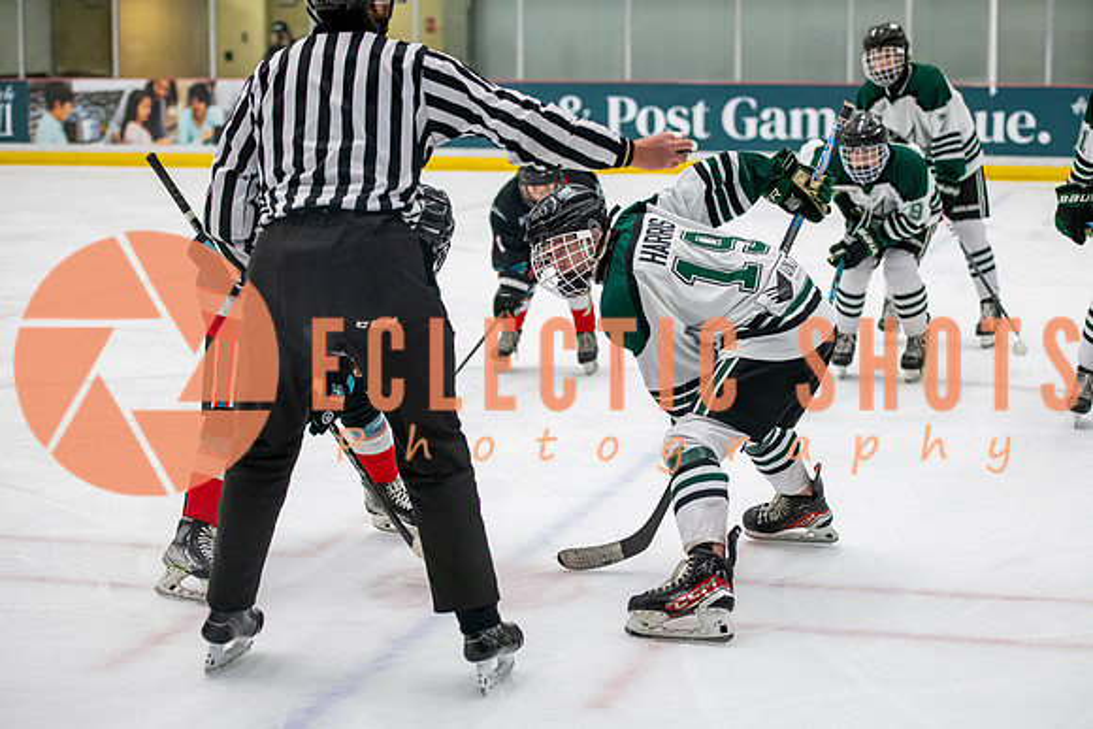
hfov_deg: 26.1
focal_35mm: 78
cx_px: 582
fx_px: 2361
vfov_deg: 17.6
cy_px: 388
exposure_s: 1/640
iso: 2000
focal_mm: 70
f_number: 3.2
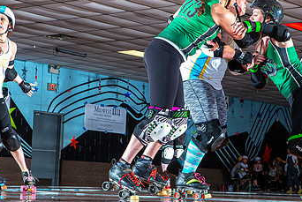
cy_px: 84
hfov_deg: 19.4
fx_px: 882
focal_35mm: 105
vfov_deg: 13.1
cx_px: 189
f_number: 8
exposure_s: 1/160
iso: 640
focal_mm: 62
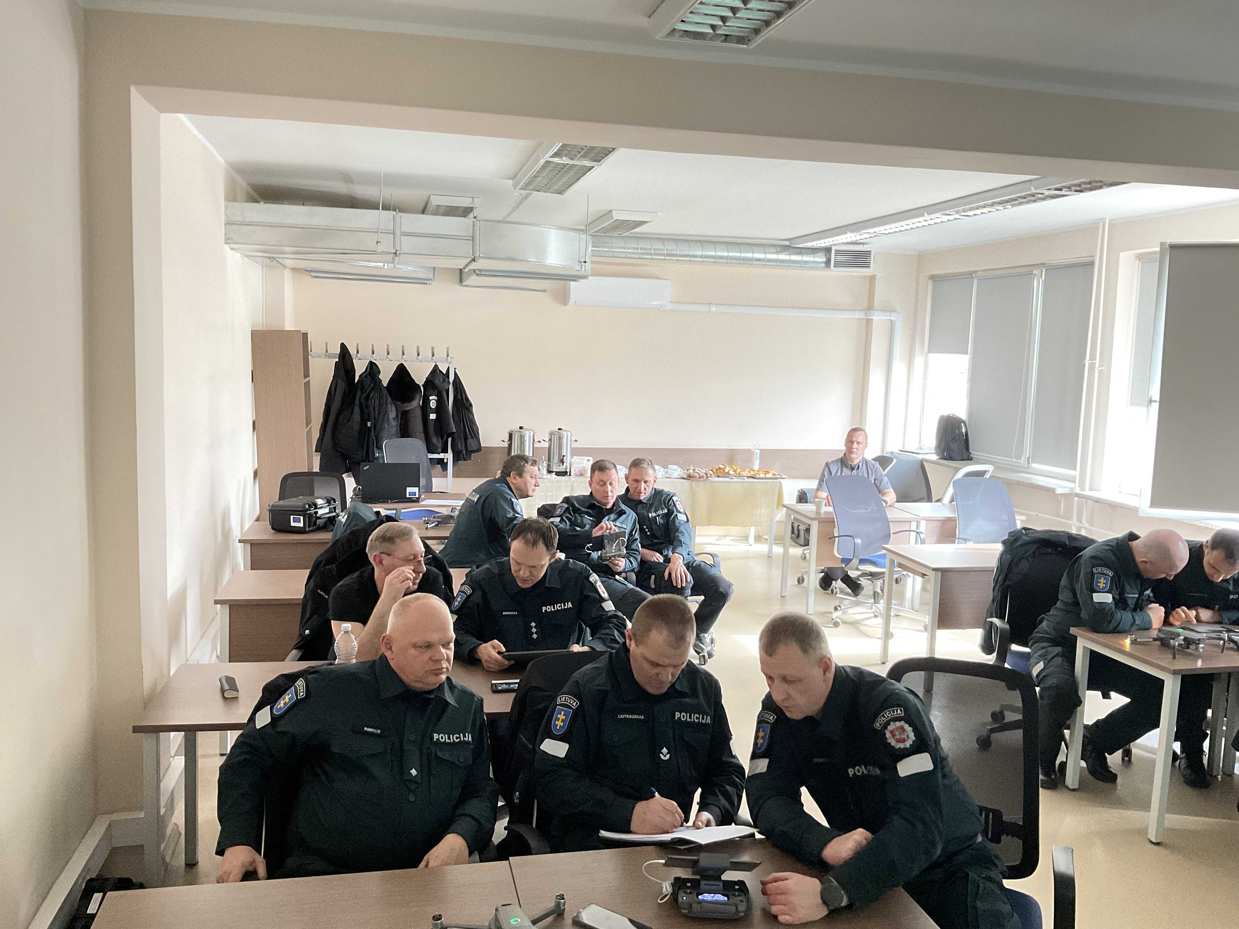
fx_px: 1038
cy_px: 464
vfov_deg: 48.2
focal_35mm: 29
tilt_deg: -6.3
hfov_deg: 61.7
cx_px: 620
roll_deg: -3.2
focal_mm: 3
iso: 160
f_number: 1.8
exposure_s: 1/60
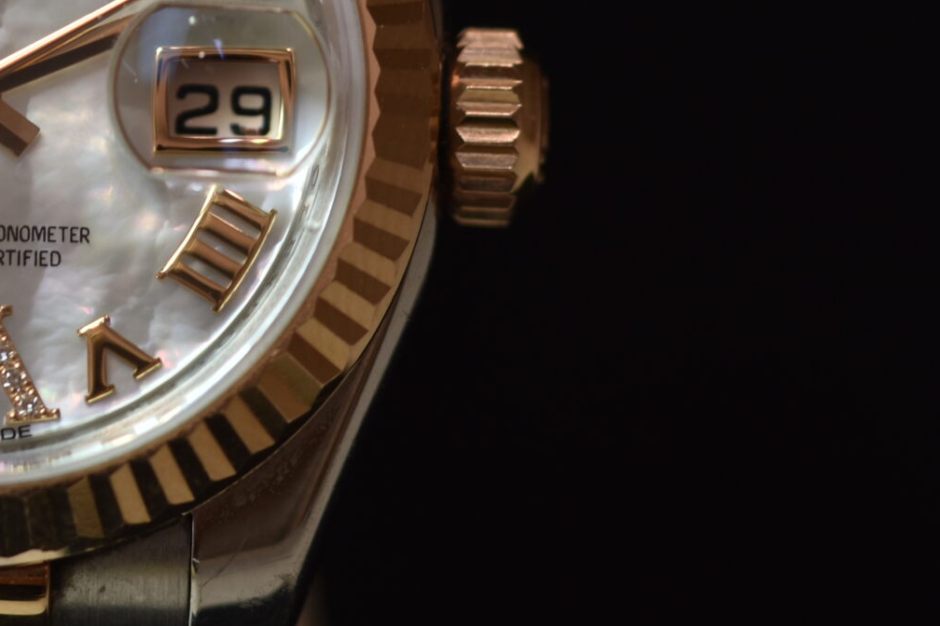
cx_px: 35
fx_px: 8955
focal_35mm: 343
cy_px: 15
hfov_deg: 6.0
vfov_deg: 4.0
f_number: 5
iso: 100
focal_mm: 90
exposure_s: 1/100
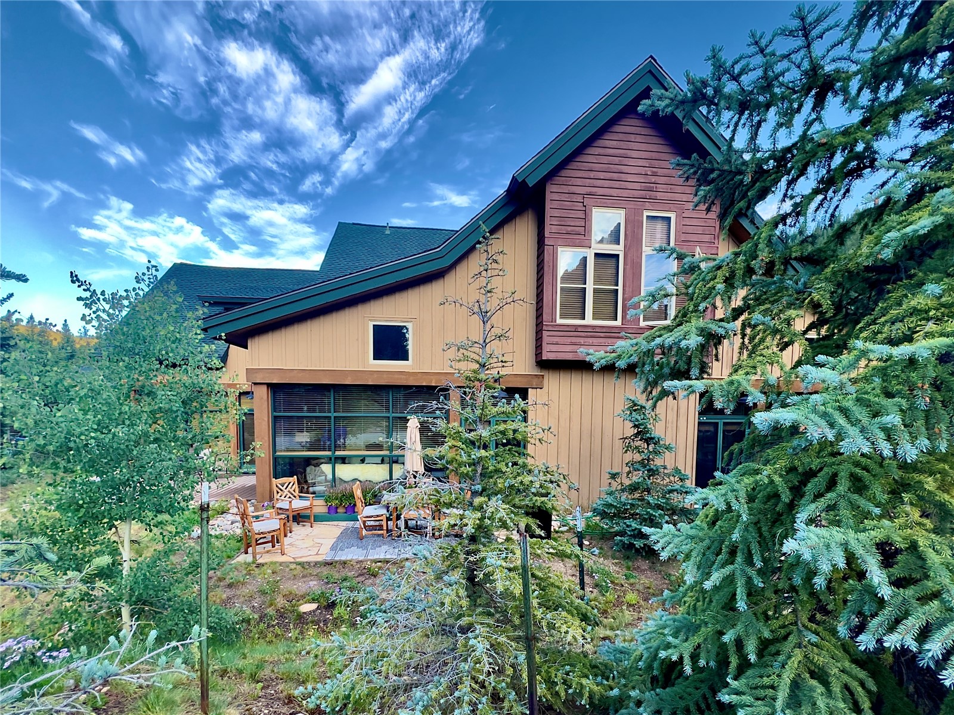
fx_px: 358
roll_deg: -1.0
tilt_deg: +4.9
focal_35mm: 13
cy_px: 358
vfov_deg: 89.9
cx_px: 477
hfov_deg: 106.2
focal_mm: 1.57
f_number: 1.8
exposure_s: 1/99
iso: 40
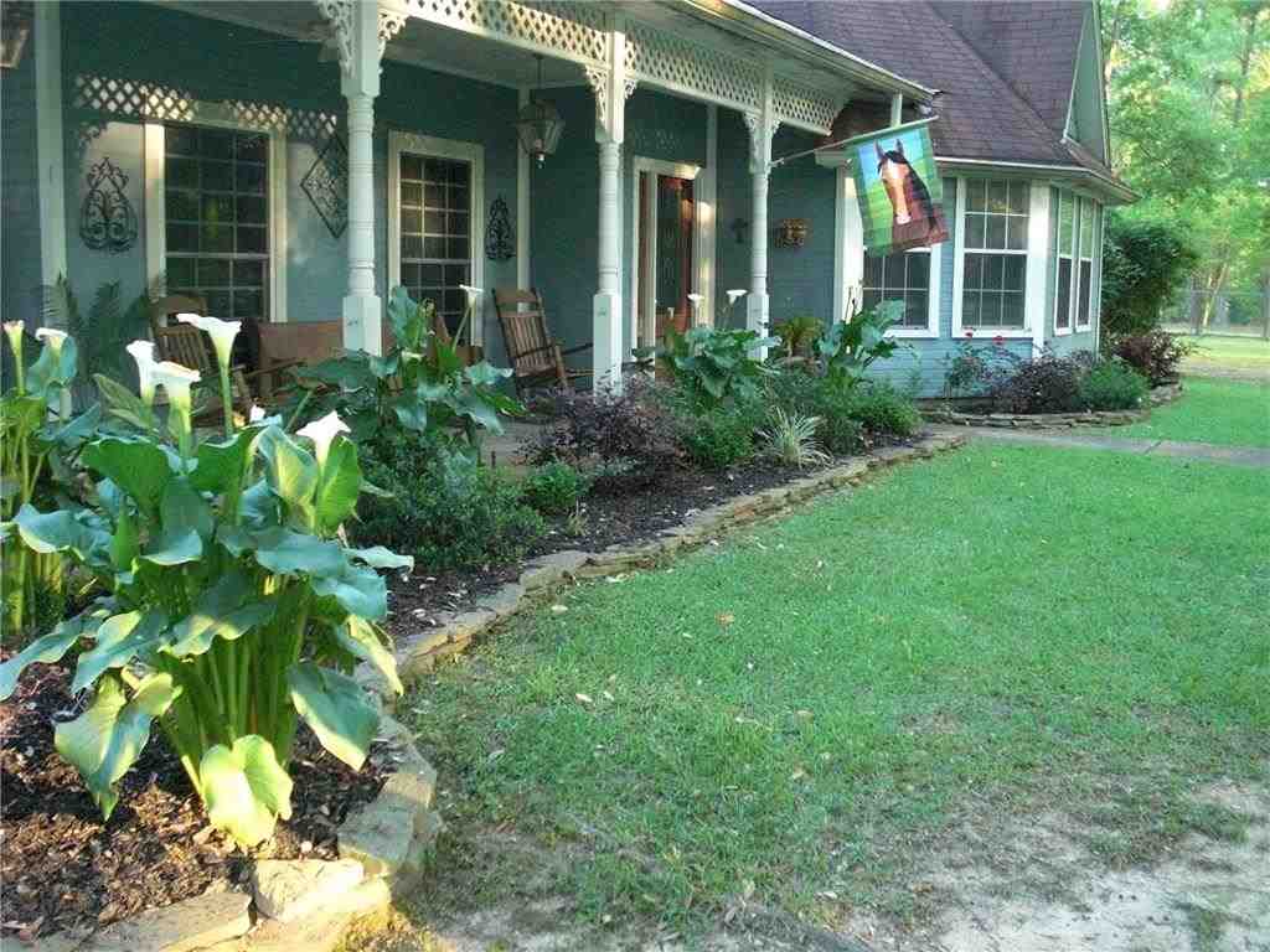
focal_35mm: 36
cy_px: 476
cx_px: 635
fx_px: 1321
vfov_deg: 39.7
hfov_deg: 51.4
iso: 800
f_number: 2.8
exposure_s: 1/125
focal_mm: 6.3
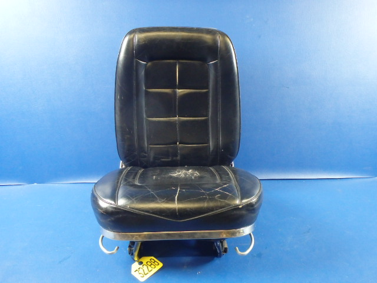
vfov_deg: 49.7
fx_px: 305
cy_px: 142
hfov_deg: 63.4
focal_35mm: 28
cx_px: 188
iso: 800
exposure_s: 1/15
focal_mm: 5
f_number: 3.9
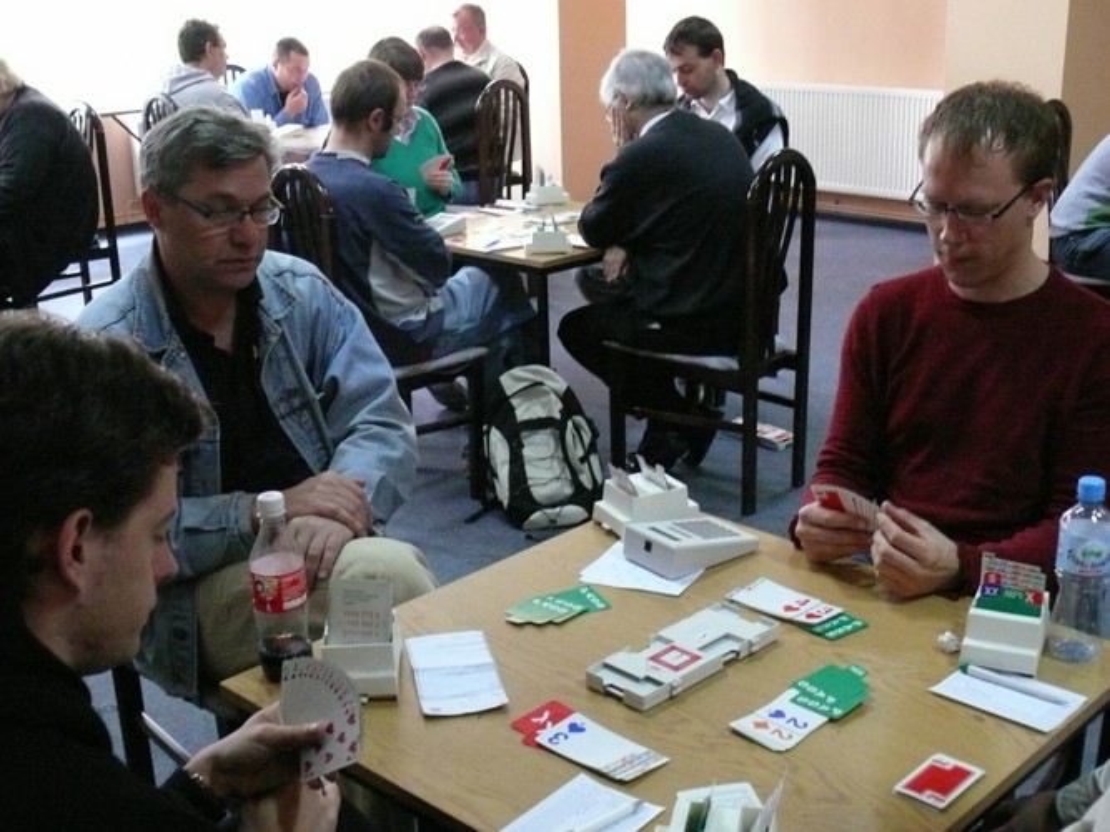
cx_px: 555
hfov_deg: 42.1
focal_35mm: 45
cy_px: 416
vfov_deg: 32.2
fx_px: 1443
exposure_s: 1/30
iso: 800
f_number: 2.8
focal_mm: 8.9
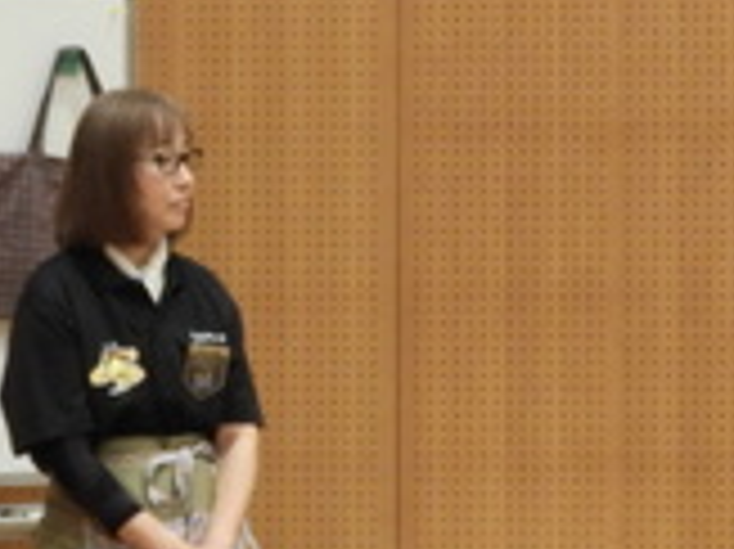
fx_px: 4153
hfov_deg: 10.1
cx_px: 90
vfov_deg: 7.6
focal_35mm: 196
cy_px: 302
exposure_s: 1/30
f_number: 4
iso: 220
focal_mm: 9
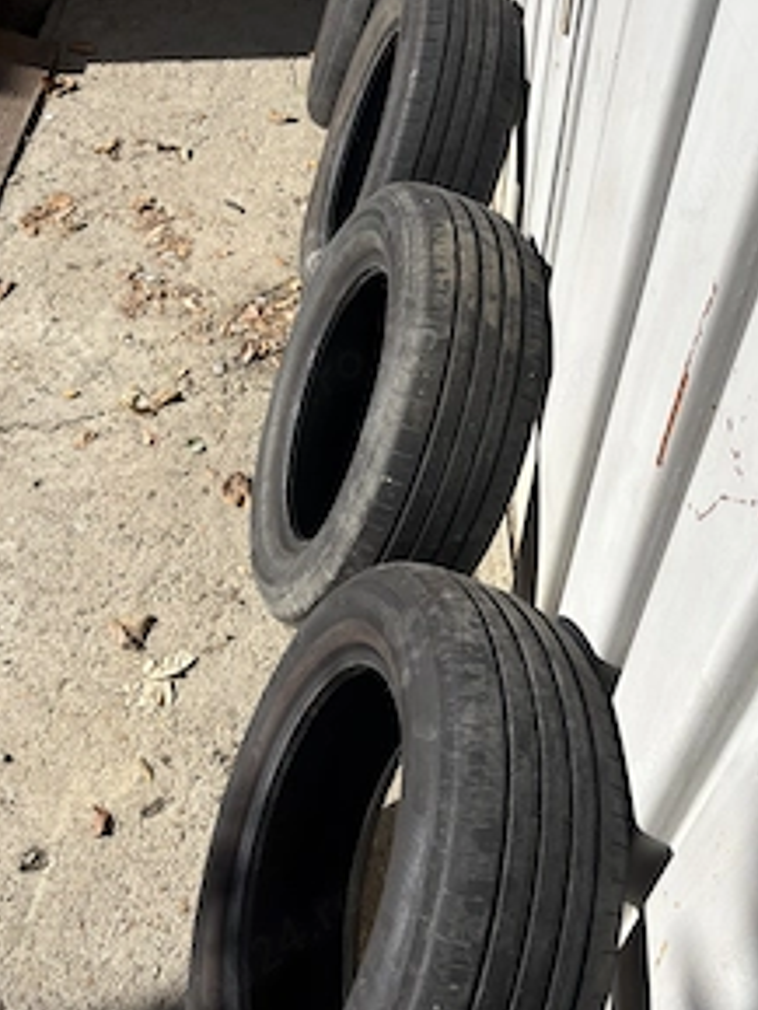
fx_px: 1050
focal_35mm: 36
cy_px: 489
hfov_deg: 39.7
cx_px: 374
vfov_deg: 51.3
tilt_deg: -48.9
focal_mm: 5.96
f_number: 1.6
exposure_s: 1/4065
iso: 50
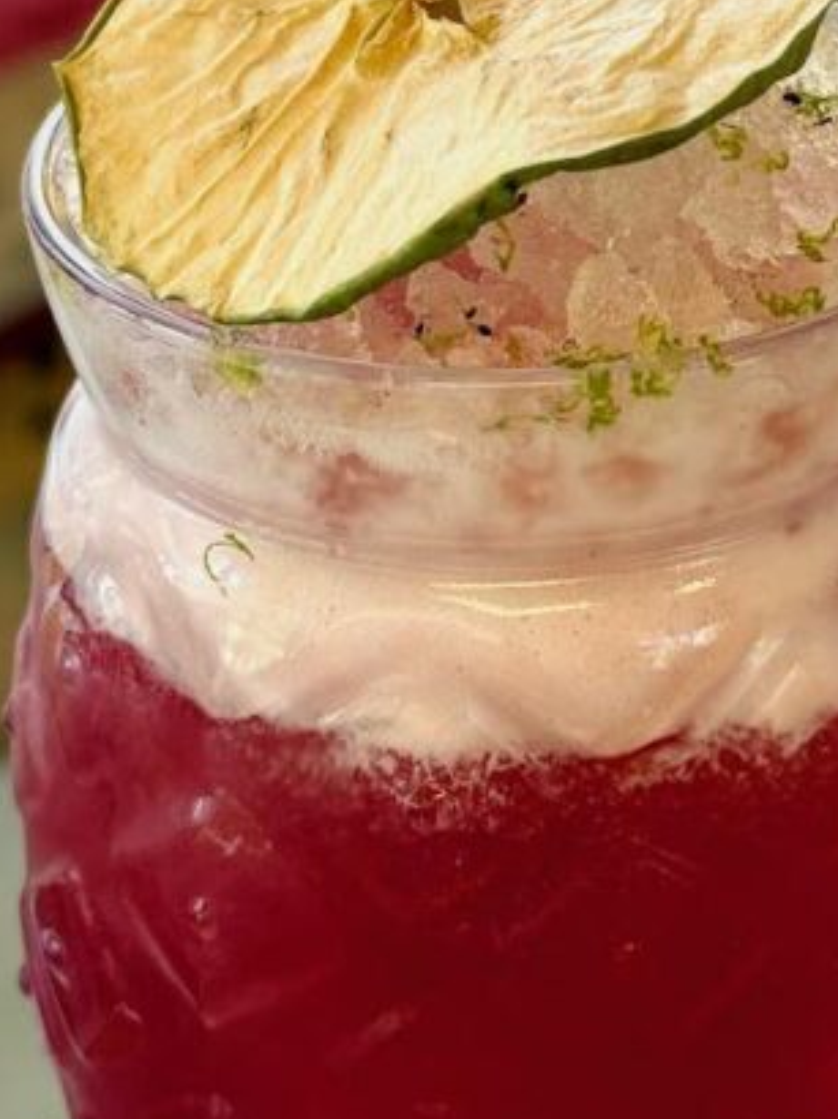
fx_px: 3877
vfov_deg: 16.3
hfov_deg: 12.3
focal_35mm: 120
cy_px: 281
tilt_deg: -27.9
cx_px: 543
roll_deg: -0.2
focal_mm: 6.76
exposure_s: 1/165
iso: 64
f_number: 1.78
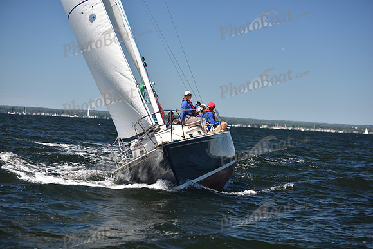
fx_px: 984
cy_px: 124
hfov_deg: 21.5
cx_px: 186
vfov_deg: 14.4
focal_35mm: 95
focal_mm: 95
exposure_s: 1/1000
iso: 200
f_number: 4
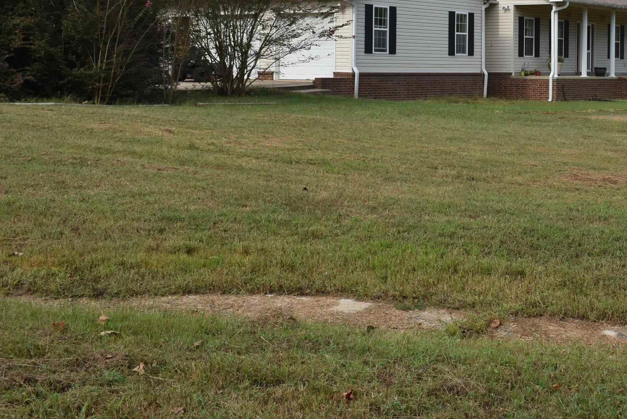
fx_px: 1150
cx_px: 571
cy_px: 86
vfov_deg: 20.4
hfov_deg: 29.2
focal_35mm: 66
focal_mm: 24
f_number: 9
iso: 200
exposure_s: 1/320
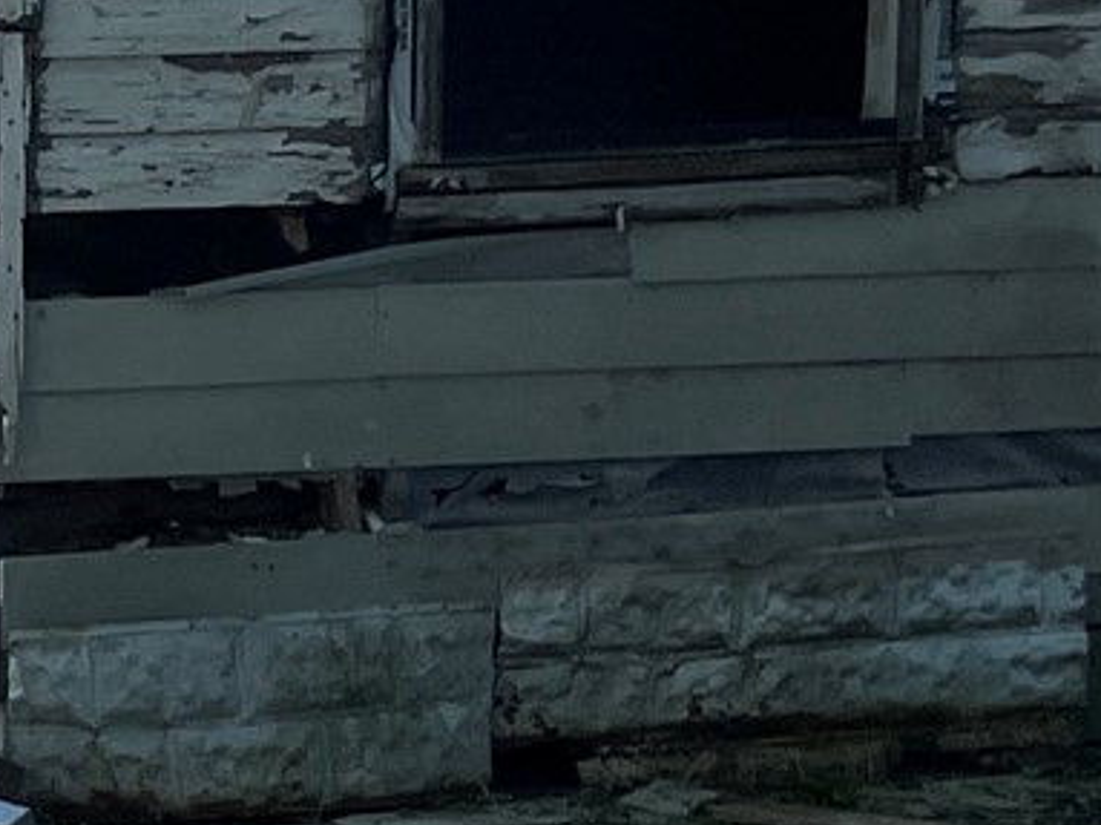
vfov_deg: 10.6
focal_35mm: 139
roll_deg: +2.6
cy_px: 701
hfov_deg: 11.9
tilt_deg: -8.7
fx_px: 4420
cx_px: -1400
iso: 32
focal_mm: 4.2
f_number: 1.6
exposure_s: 1/1531
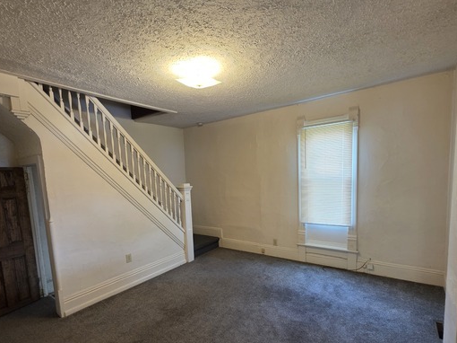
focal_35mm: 17
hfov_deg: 91.1
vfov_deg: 74.1
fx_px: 224
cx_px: 228
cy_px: 201
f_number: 1.9
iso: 200
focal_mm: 2.2
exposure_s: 1/60
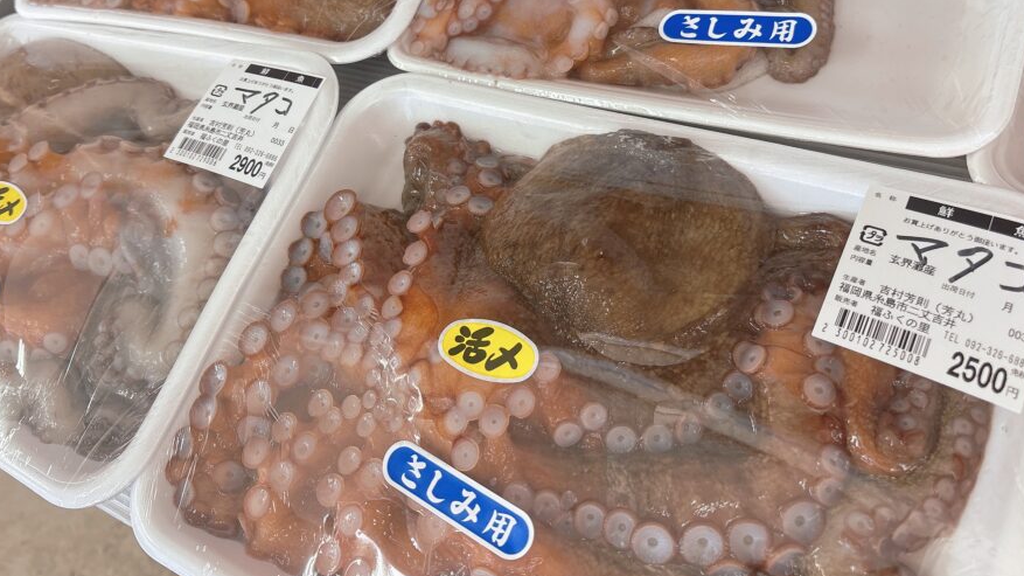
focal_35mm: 31
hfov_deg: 62.6
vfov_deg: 37.5
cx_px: 495
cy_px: 210
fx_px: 842
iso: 100
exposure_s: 1/60
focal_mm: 5.96
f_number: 1.6
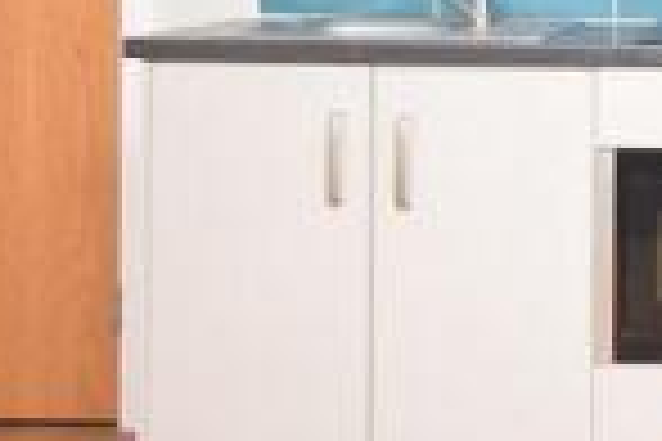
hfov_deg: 25.1
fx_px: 1335
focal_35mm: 73
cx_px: 793
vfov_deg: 18.0
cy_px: -65
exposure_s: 1/60
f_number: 3.5
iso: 2500
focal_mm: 15
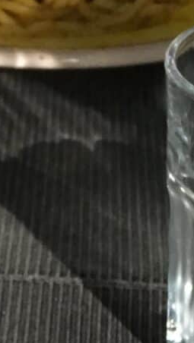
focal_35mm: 143
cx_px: 29
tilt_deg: -37.8
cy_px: 492
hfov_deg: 8.5
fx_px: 1305
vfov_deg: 14.2
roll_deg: -3.4
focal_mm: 4.15
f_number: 2.2
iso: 200
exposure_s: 1/17
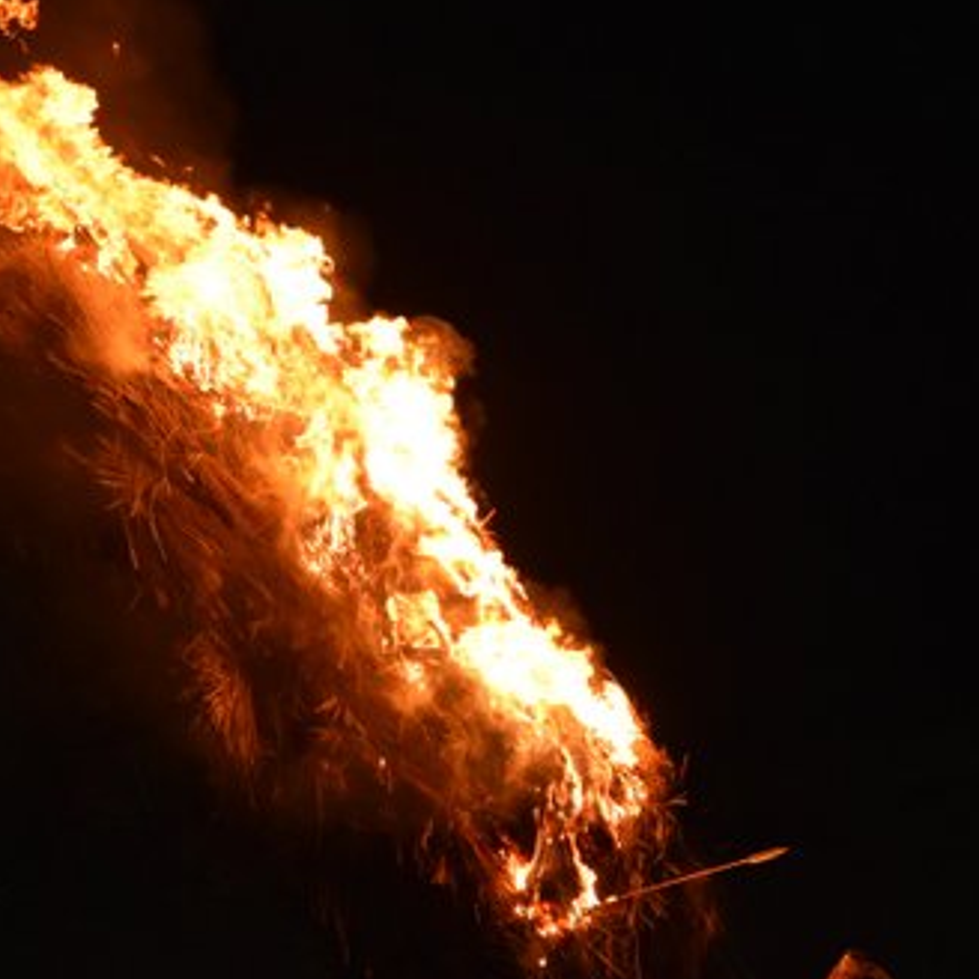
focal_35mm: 348
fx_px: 11135
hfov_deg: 5.0
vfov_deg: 5.0
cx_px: 182
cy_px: 470
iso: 1250
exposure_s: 1/125
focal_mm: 140
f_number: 4.8
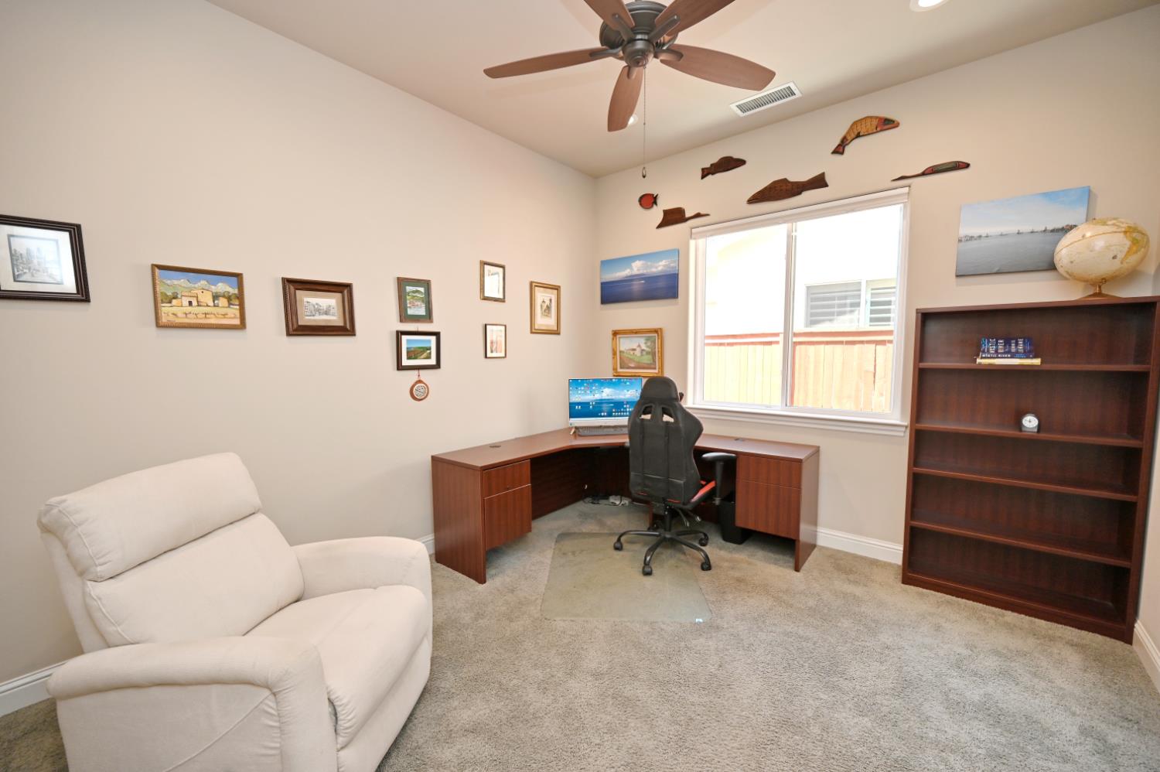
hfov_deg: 104.3
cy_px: 386
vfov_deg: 81.1
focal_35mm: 14
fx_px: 451
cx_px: 580
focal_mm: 14
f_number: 4
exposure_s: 1/60
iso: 220
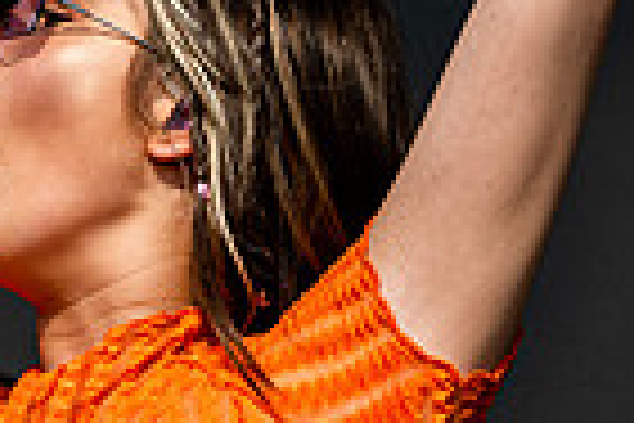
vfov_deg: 1.6
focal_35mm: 851
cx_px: 153
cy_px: -76
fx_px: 14986
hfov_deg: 2.4
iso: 200
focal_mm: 145
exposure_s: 1/2000
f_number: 5
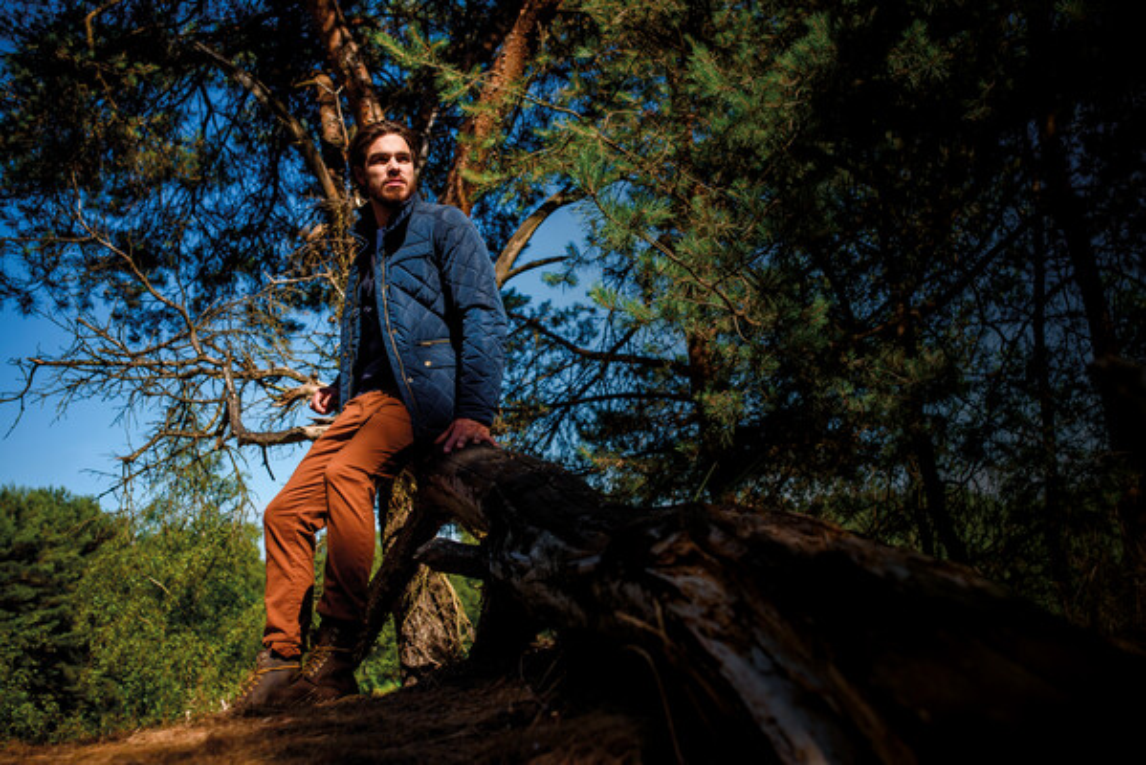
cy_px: 382
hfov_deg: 54.4
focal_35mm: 35
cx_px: 573
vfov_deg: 37.9
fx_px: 1115
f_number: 5
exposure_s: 1/2000
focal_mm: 35
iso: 100
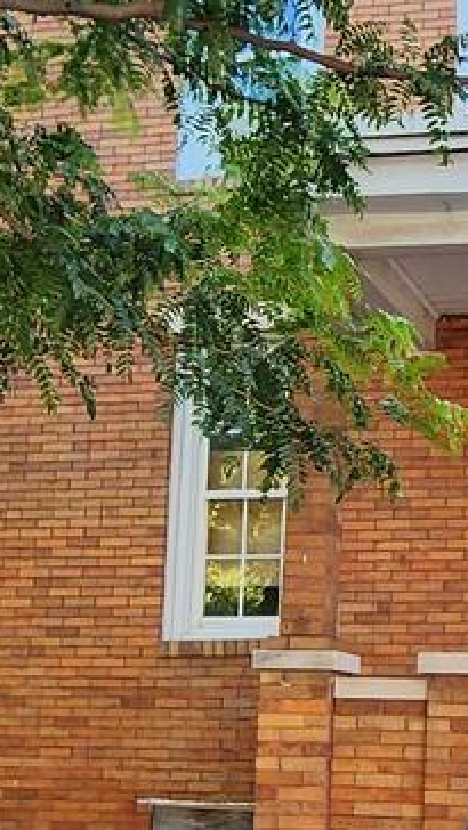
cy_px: 502
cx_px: 461
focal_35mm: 56
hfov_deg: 20.8
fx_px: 1234
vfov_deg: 37.1
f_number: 2.2
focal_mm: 2.2
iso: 50
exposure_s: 1/230
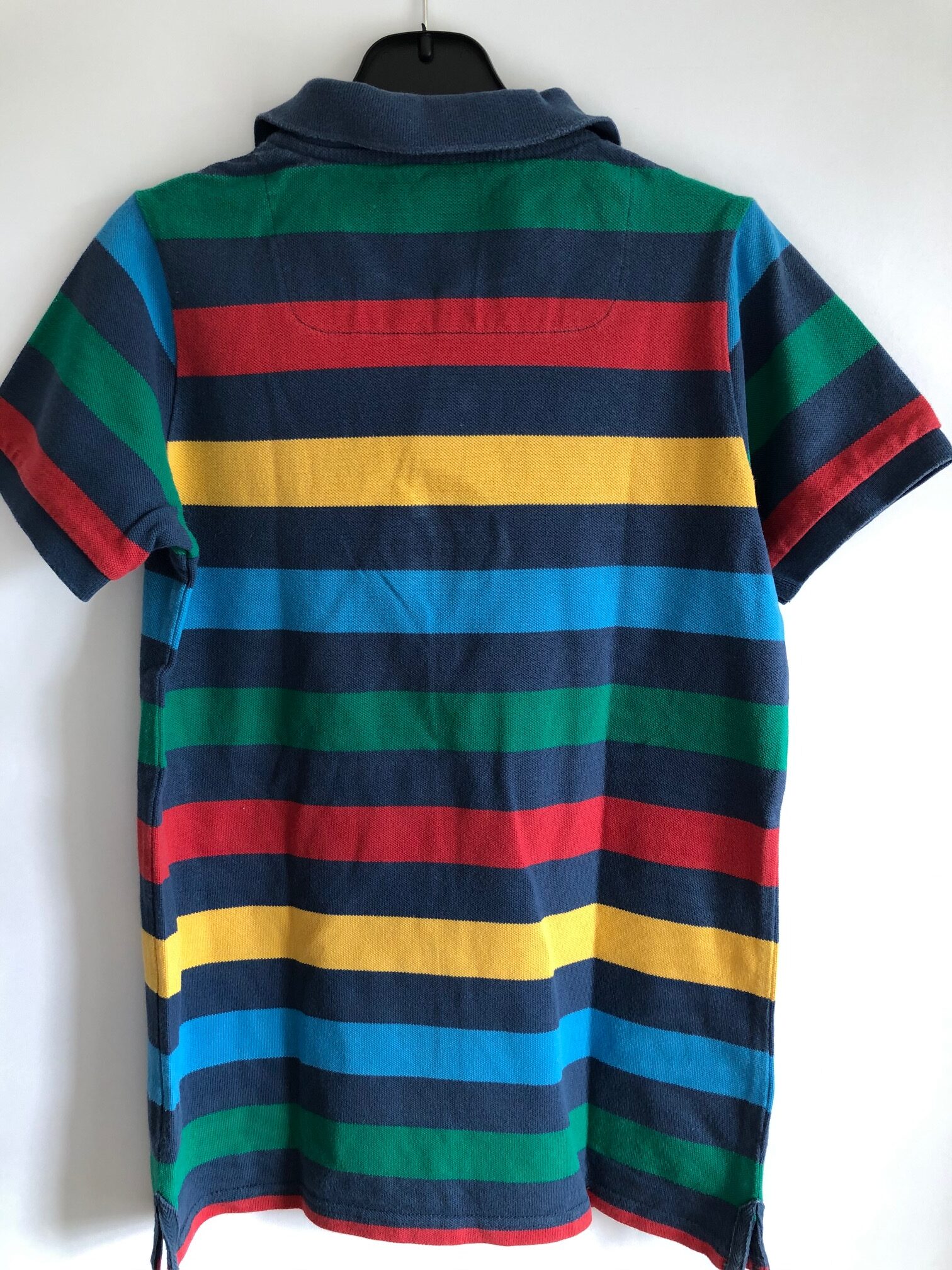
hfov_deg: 49.7
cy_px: 635
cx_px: 476
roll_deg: +2.9
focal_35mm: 28
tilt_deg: -7.9
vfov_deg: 63.4
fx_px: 1027
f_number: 1.8
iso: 40
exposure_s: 1/24
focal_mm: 3.99
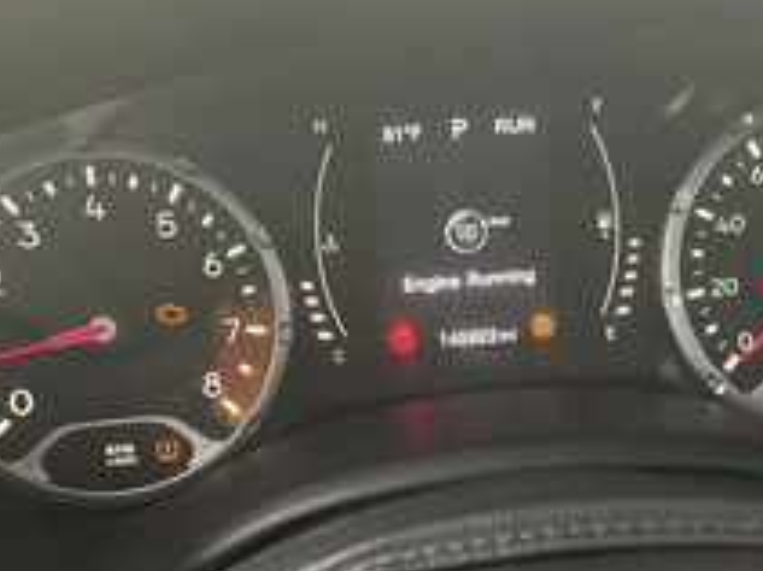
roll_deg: +1.5
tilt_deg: -28.6
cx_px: 405
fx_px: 1168
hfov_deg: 36.2
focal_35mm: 53
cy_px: 329
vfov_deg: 27.5
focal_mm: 3
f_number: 1.8
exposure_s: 1/60
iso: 125
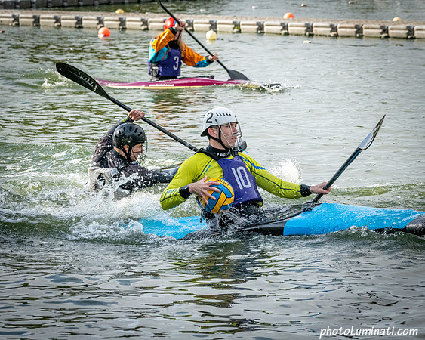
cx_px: 212
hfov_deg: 9.3
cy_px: 170
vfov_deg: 7.4
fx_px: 2620
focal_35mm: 208
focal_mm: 185
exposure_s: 1/3200
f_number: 10
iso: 3200
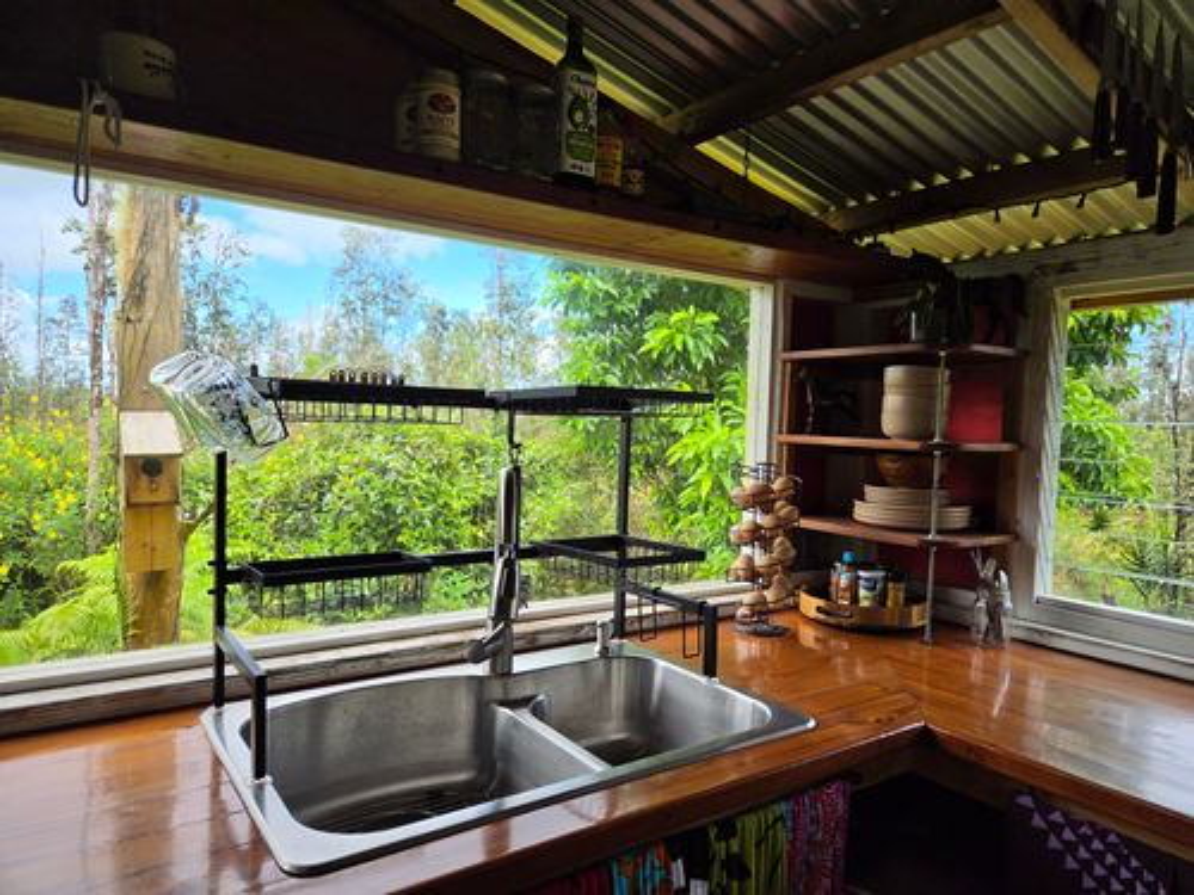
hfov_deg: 73.9
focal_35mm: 23
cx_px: 597
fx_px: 793
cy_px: 448
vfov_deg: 58.9
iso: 80
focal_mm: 5.4
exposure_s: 1/1176
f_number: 1.8
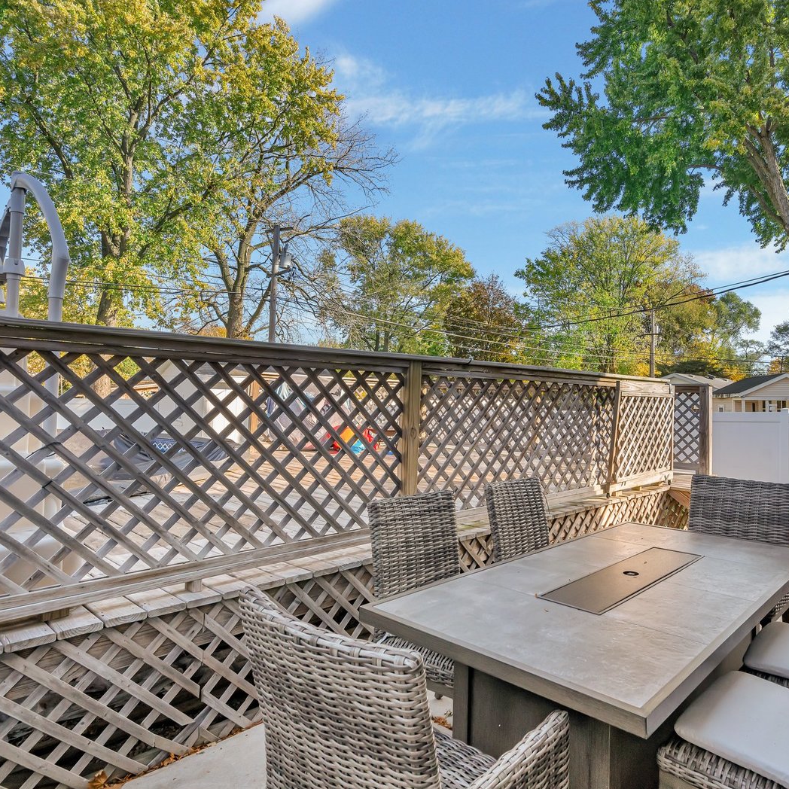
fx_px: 542
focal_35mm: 21
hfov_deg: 70.7
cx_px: 506
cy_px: 394
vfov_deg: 72.1
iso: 640
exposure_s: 1/320
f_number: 9
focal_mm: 16
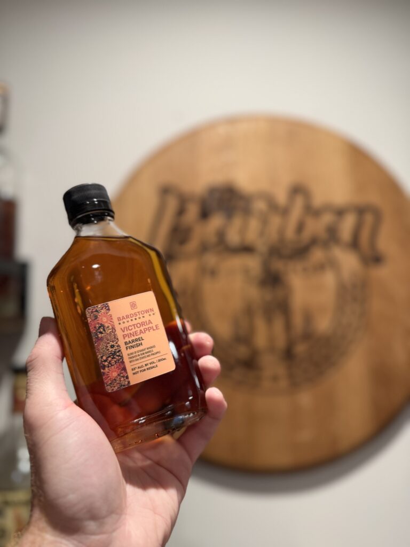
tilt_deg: +10.9
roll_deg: -0.7
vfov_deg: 71.6
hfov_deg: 56.8
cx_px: 205
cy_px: 274
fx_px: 379
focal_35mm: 24
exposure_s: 1/60
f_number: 1.78
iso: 200
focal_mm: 6.76
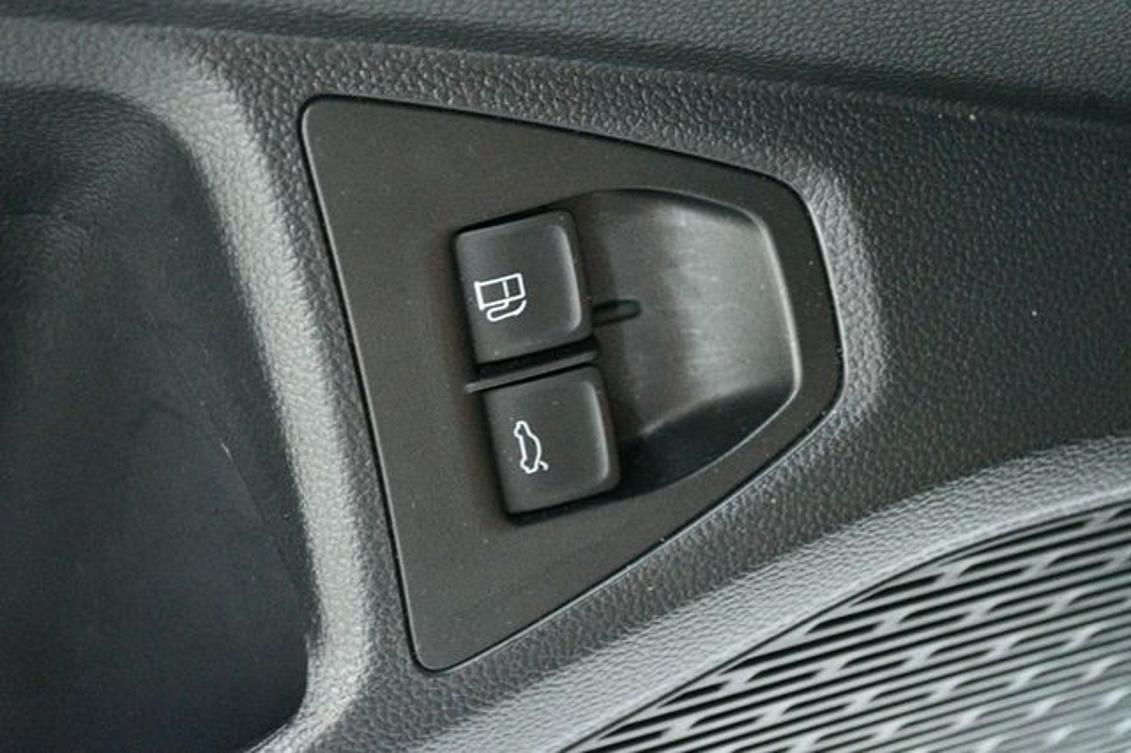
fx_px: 2575
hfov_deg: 24.8
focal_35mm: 82
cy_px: 376
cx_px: 566
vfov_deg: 16.6
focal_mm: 55
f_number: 5.6
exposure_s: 1/40
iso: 12800
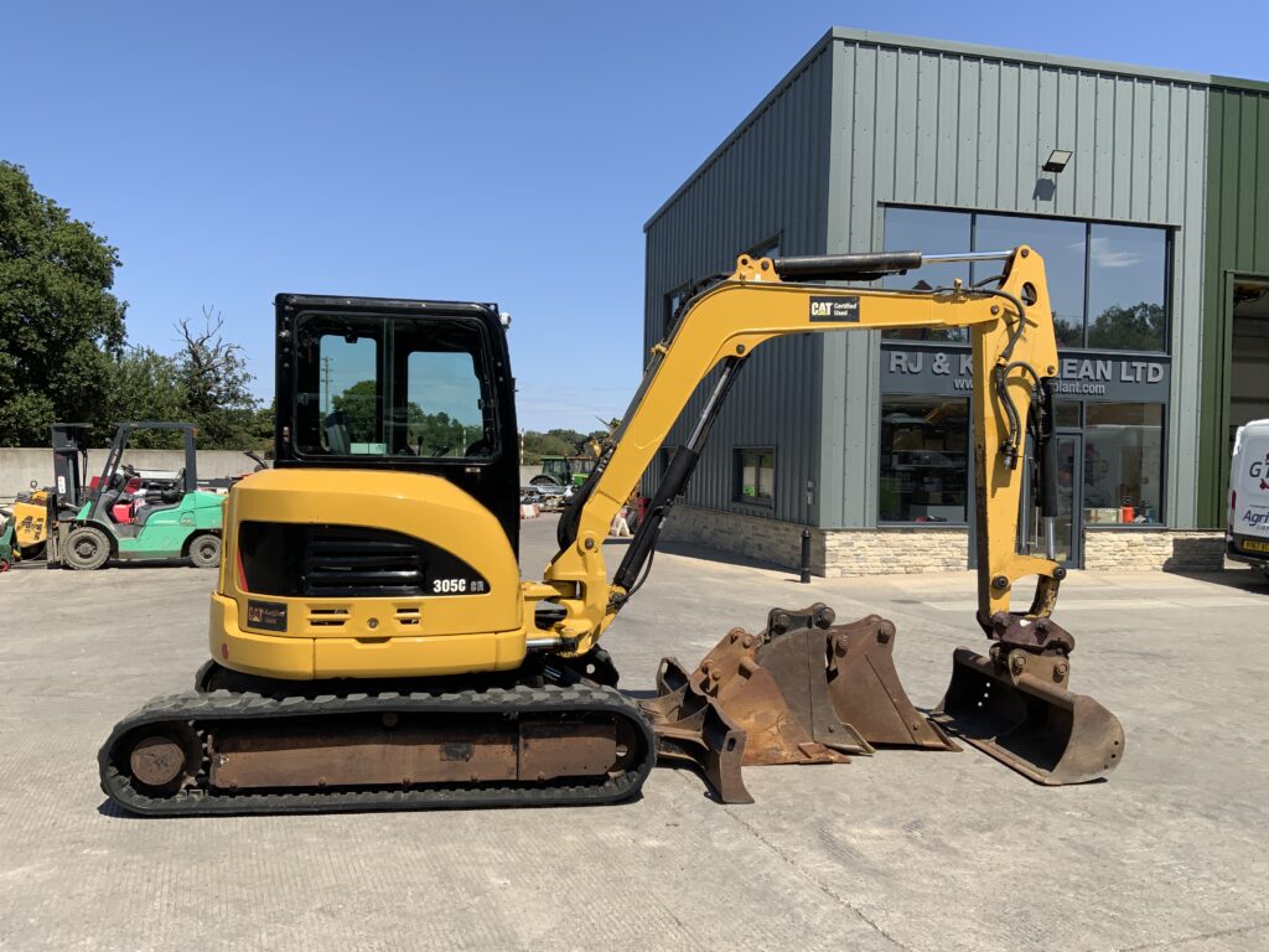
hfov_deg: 61.7
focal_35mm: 29
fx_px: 1063
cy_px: 476
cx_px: 634
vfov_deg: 48.2
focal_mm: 3
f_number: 1.8
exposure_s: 1/1848
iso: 16
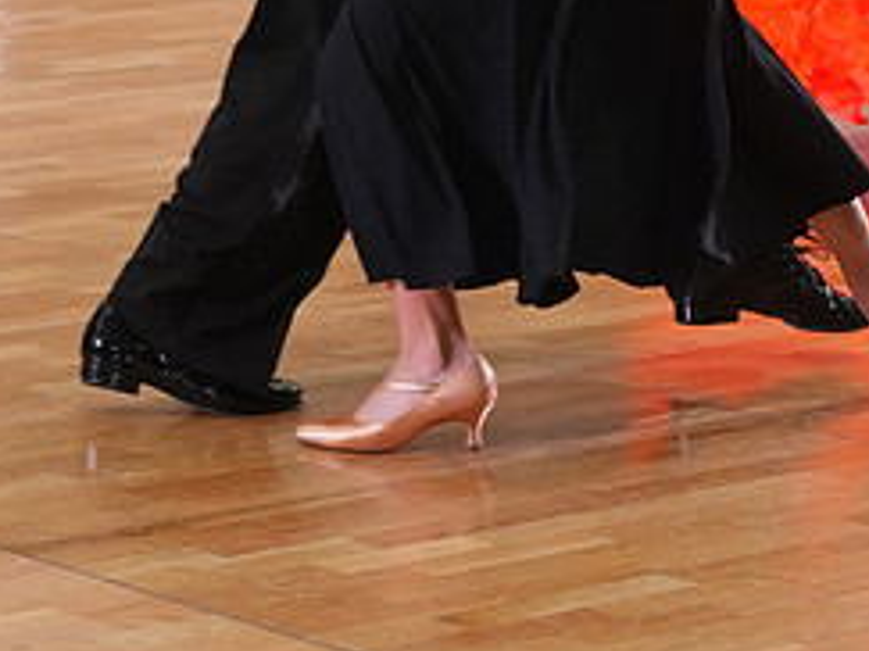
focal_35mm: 218
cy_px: -211
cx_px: 617
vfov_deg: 6.7
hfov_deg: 9.1
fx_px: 5470
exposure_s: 1/200
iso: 4000
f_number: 6.3
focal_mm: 95
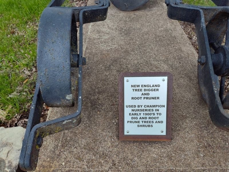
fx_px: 152
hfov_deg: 73.9
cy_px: 86
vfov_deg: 58.9
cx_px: 114
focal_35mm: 23
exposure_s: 1/577
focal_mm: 5.56
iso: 100
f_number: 1.8
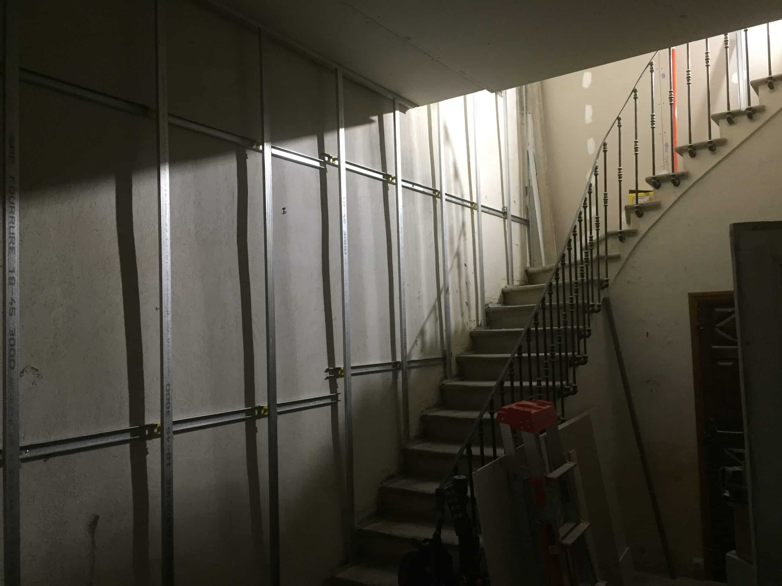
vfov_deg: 48.2
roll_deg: +1.9
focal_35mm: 29
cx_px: 391
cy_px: 293
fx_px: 655
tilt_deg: +3.2
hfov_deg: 61.7
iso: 250
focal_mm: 4.15
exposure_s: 1/20
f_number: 2.2
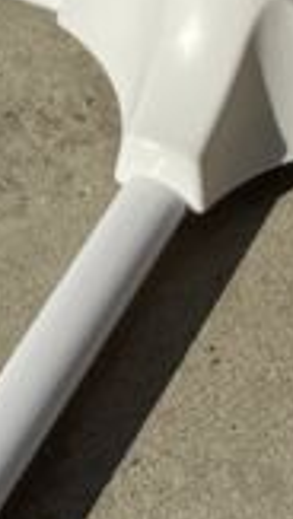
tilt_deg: -32.6
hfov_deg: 6.5
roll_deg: +2.2
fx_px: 2590
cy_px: -573
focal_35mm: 188
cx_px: 150
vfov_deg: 10.4
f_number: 1.6
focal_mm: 4.2
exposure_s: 1/9091
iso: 50
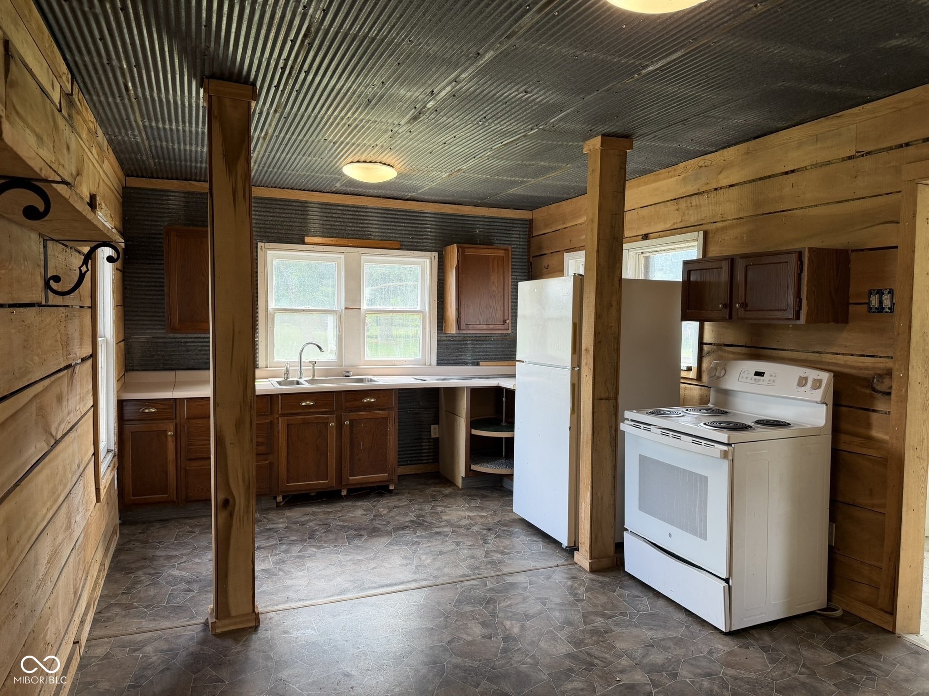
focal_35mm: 24
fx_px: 644
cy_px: 348
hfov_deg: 71.6
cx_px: 464
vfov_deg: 56.8
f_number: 1.78
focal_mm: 6.76
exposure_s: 1/120
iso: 200
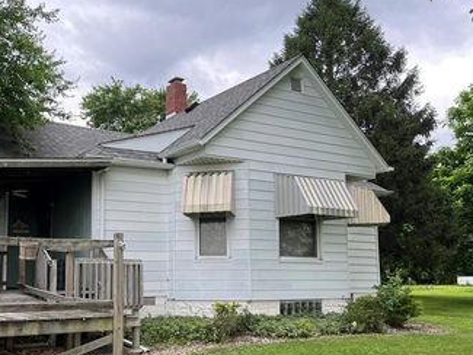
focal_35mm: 40
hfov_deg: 46.1
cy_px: 216
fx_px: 547
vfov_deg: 35.8
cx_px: 162
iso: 40
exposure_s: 1/209
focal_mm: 5.1
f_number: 1.6
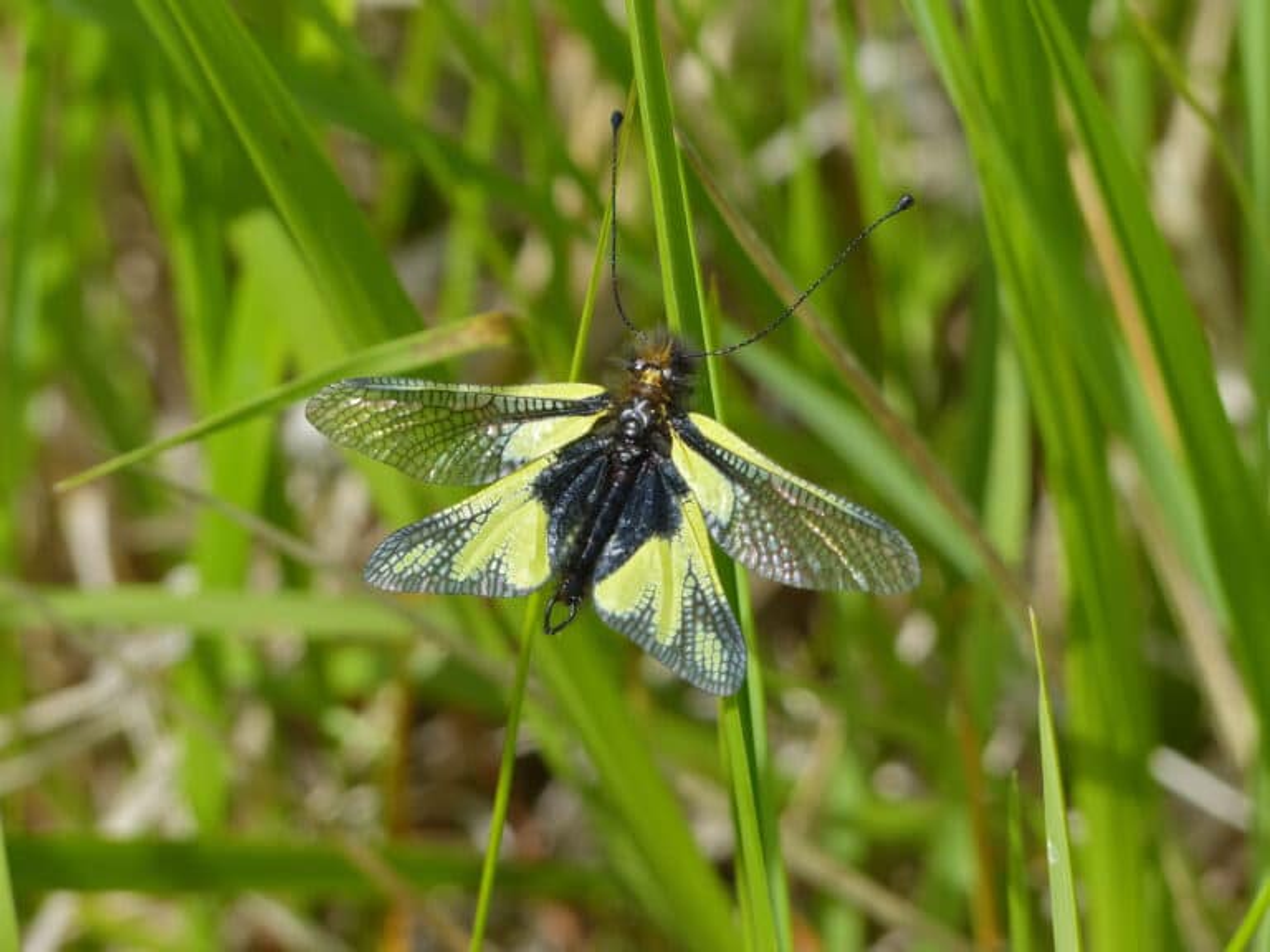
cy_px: 476
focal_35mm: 600
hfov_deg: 3.3
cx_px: 635
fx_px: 22013
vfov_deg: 2.5
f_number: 4.5
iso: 100
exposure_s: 1/400
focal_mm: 108
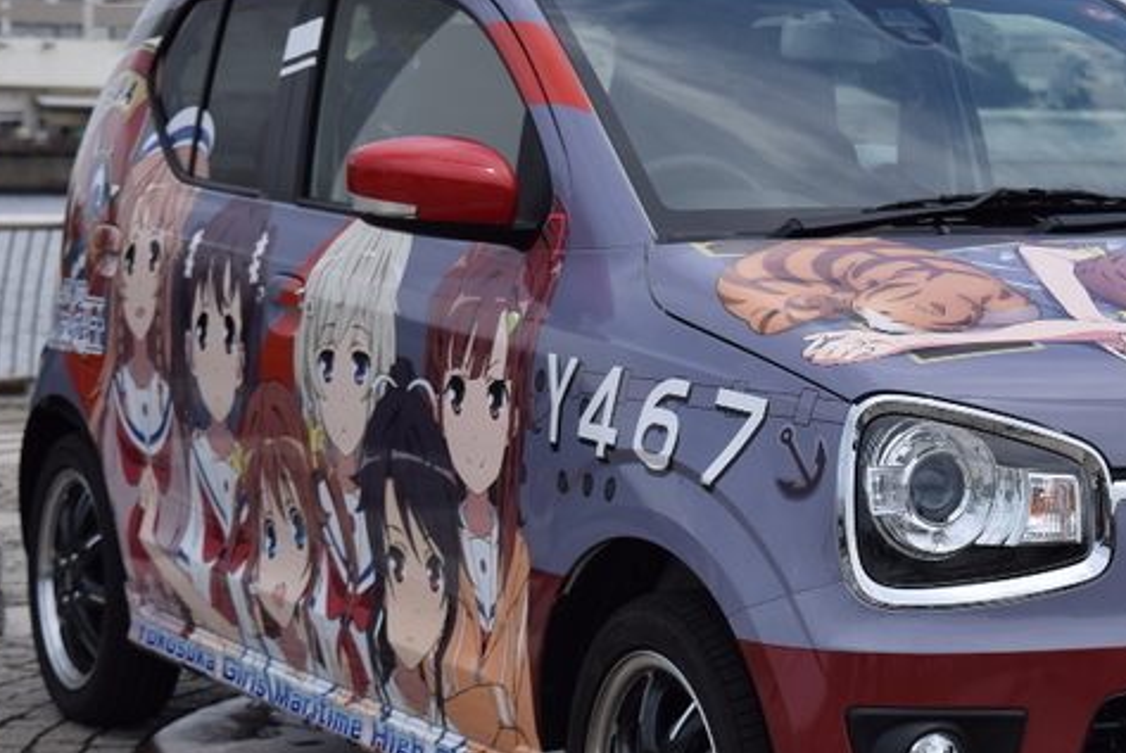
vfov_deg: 12.1
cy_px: 456
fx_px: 3564
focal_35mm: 114
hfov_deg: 17.8
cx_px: 877
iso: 100
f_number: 5.6
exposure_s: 1/800
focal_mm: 45
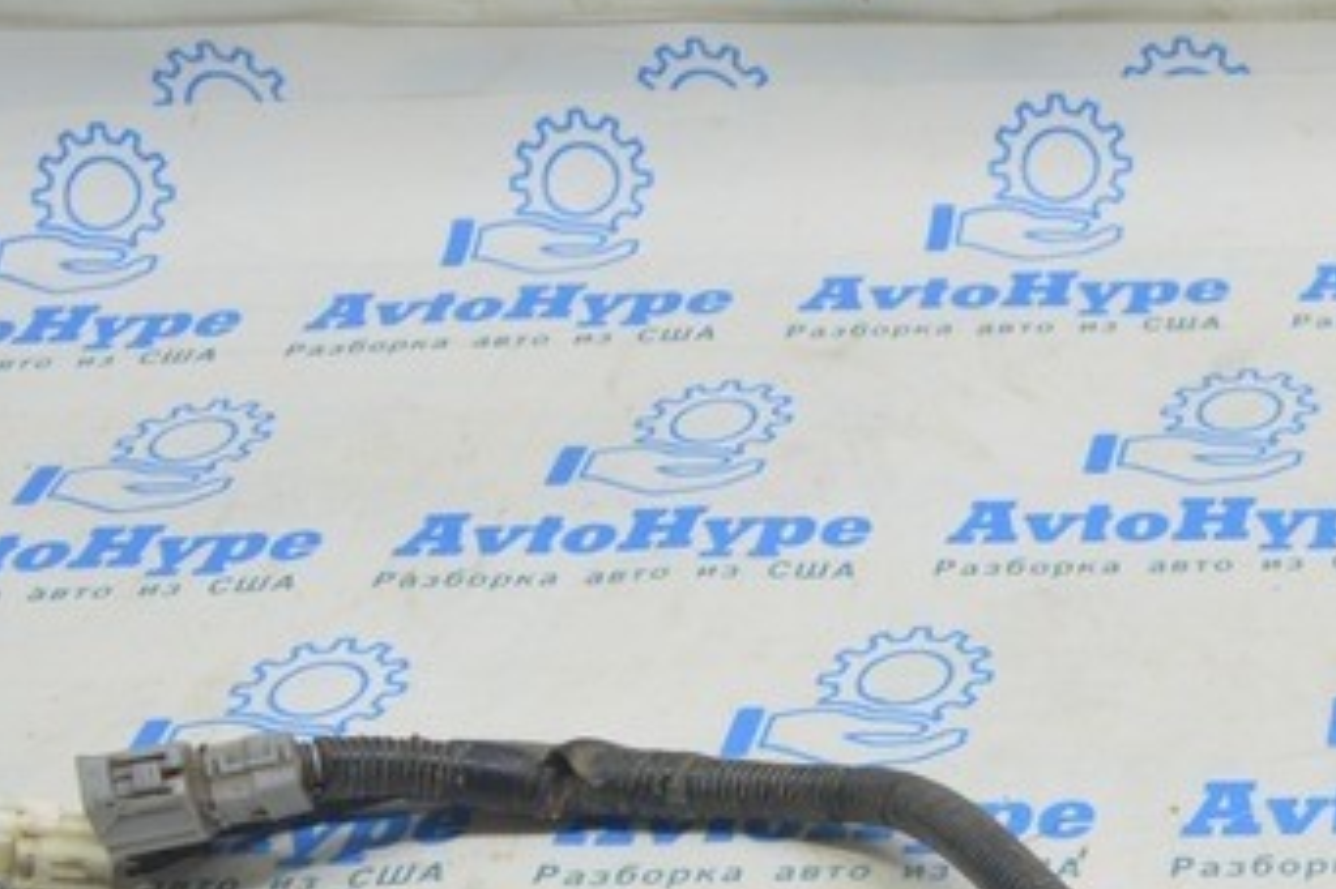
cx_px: 1751
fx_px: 3004
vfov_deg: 16.4
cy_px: 922
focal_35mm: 81
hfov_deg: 22.4
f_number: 5.6
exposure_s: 1/20
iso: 400
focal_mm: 18
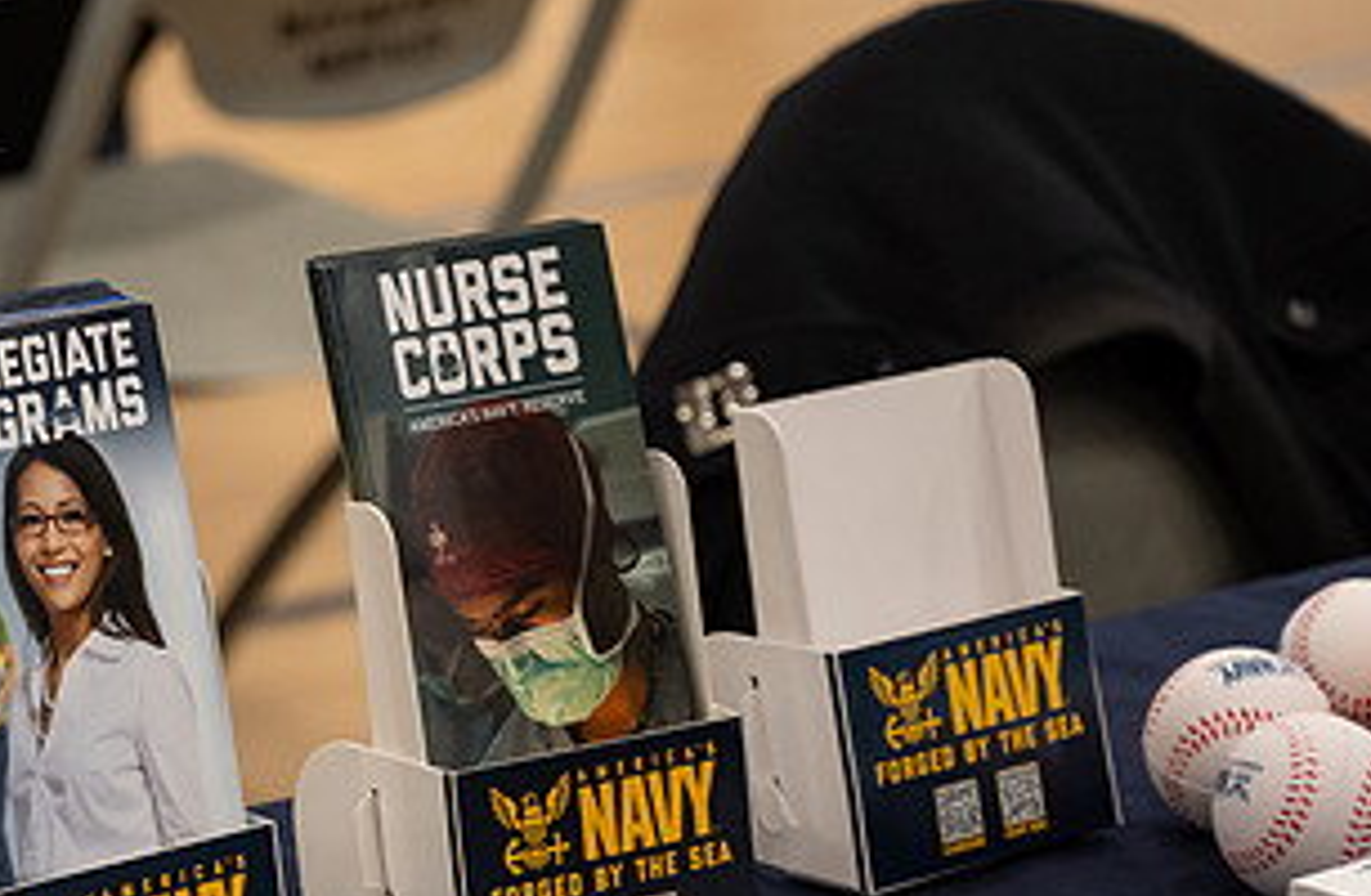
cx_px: 280
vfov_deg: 8.9
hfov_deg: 13.5
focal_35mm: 152
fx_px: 5754
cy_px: 374
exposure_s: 1/125
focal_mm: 70
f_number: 4
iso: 800
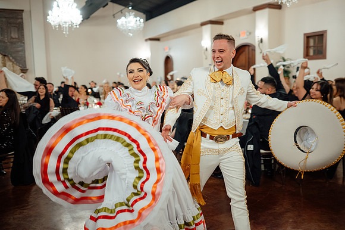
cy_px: 115
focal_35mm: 35
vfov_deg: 37.8
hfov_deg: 54.5
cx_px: 172
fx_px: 335
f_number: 1.8
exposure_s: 1/200
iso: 2000
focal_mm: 35
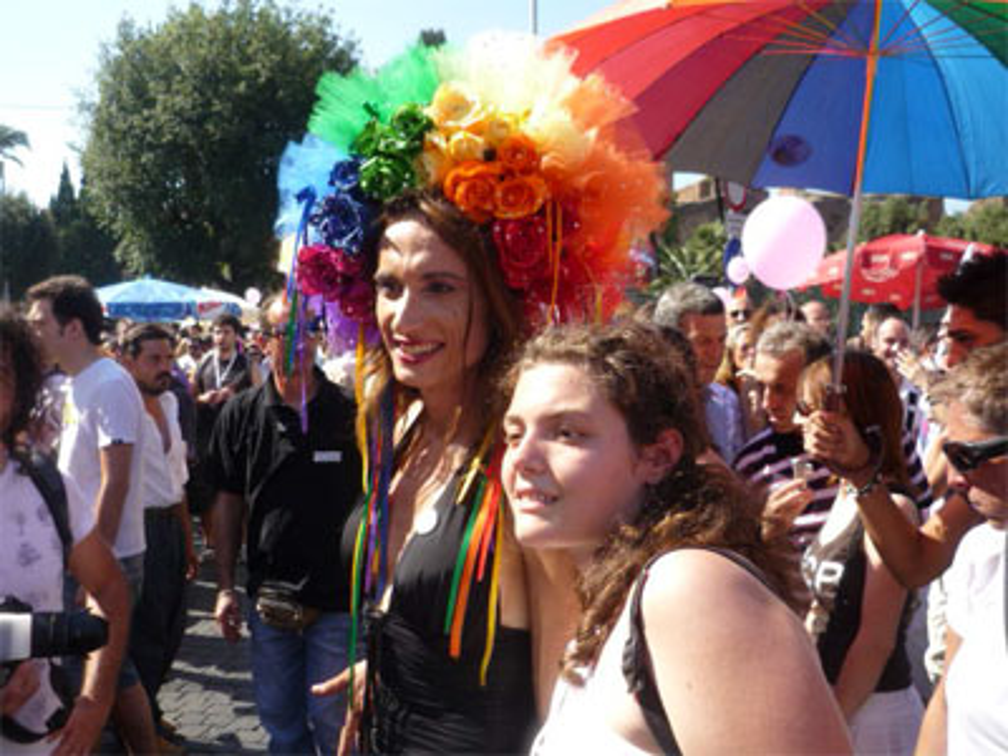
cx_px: 504
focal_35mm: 33
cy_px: 378
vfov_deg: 42.9
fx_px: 961
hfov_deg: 55.4
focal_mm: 5.5
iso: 100
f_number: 2.8
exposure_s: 1/640
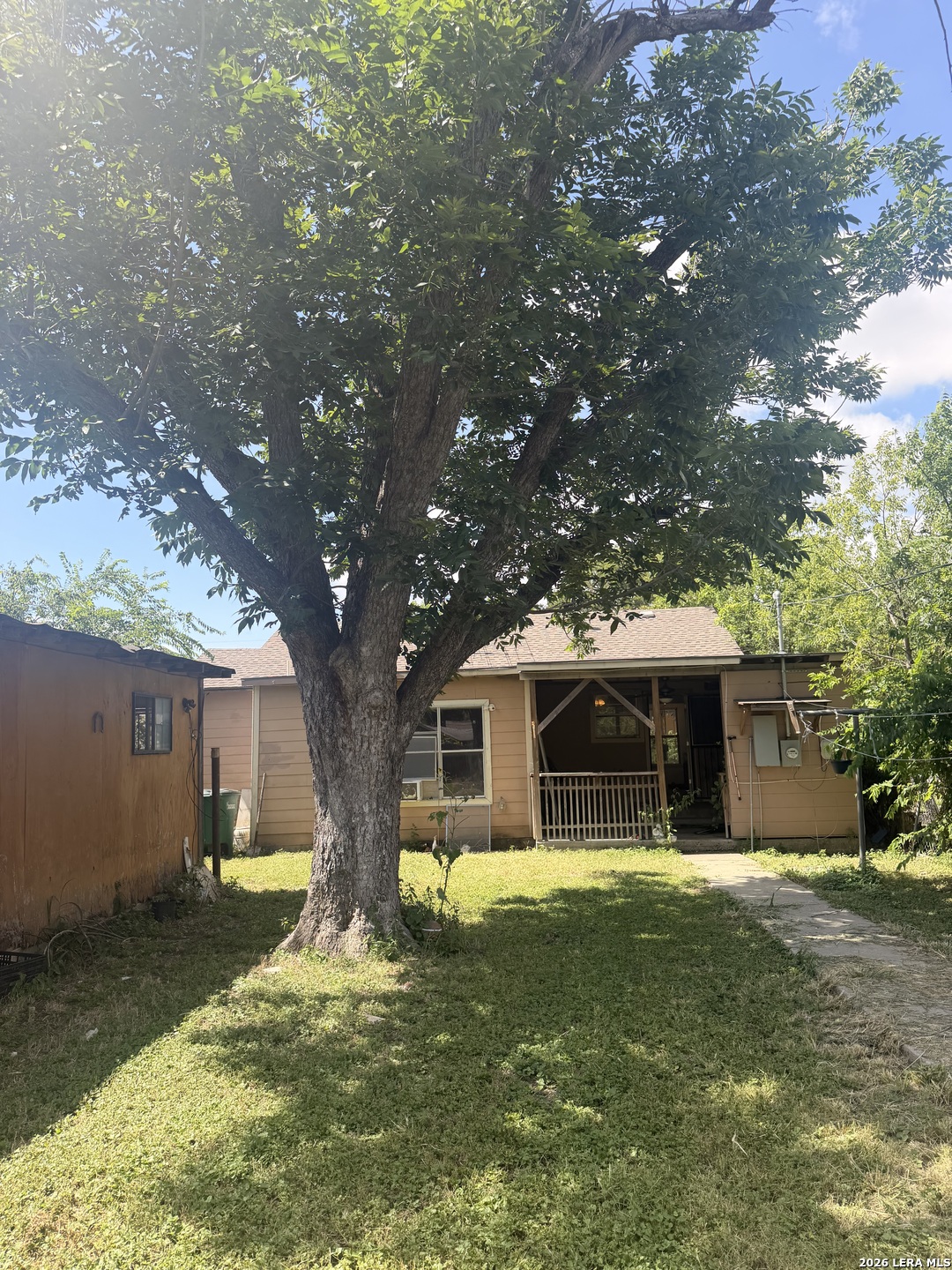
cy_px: 635
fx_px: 880
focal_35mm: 24
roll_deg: +2.1
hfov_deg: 56.8
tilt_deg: +7.4
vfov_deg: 71.6
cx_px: 476
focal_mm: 6.76
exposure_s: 1/1727
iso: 100
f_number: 1.78
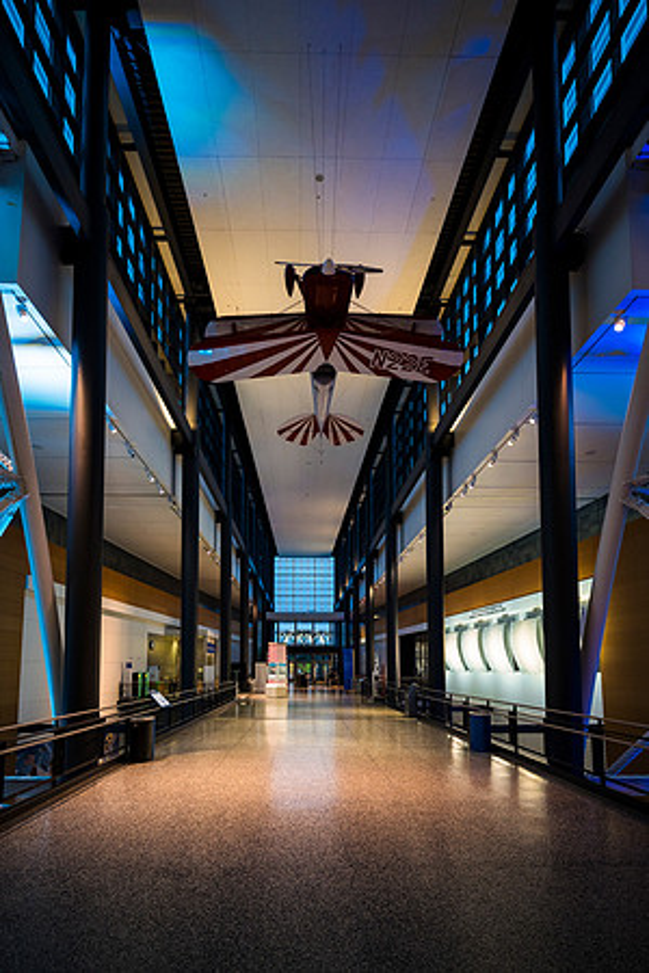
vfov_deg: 96.7
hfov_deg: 73.7
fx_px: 433
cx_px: 324
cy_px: 486
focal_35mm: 16
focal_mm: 16
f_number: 2.5
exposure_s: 1/50
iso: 360
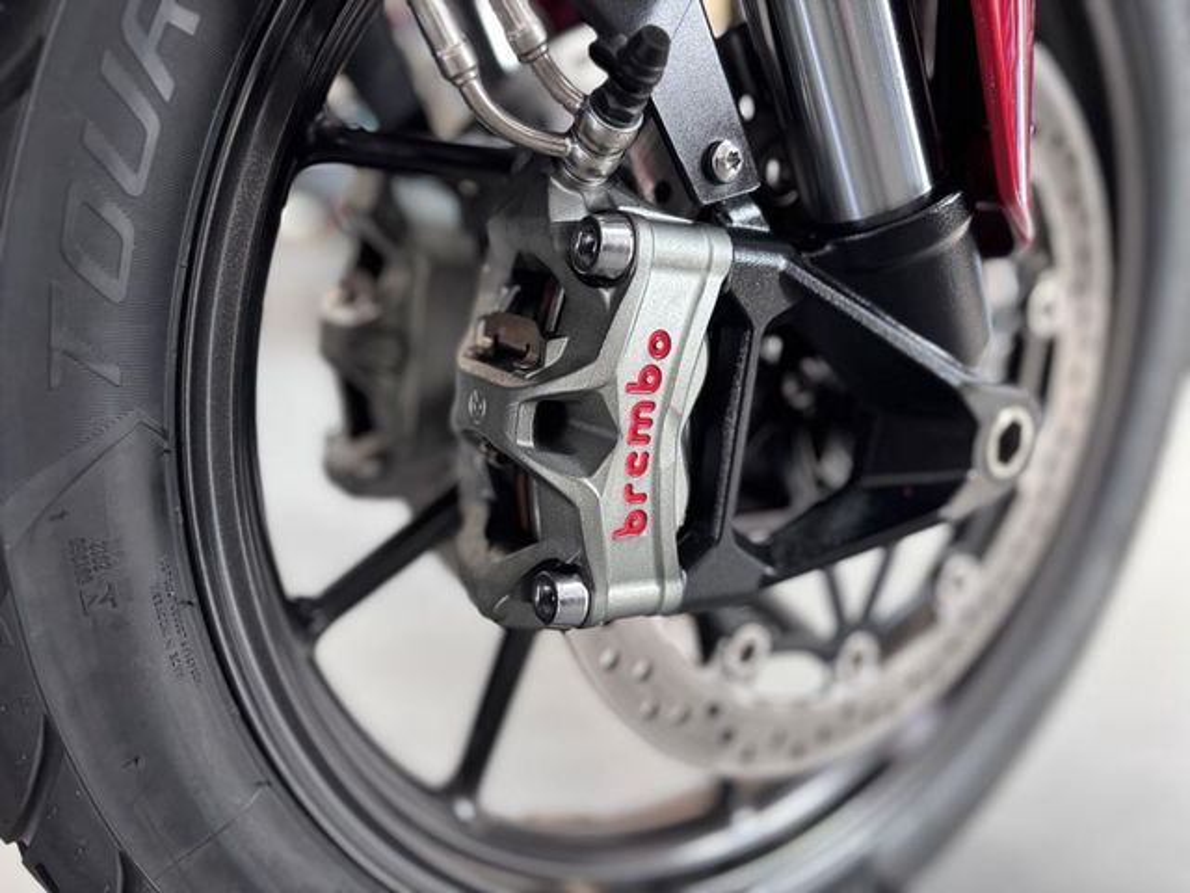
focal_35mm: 26
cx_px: 595
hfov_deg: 67.3
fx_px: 894
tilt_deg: -18.4
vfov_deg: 53.1
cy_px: 446
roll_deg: +0.0
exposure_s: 1/50
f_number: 1.6
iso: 160
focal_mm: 5.96
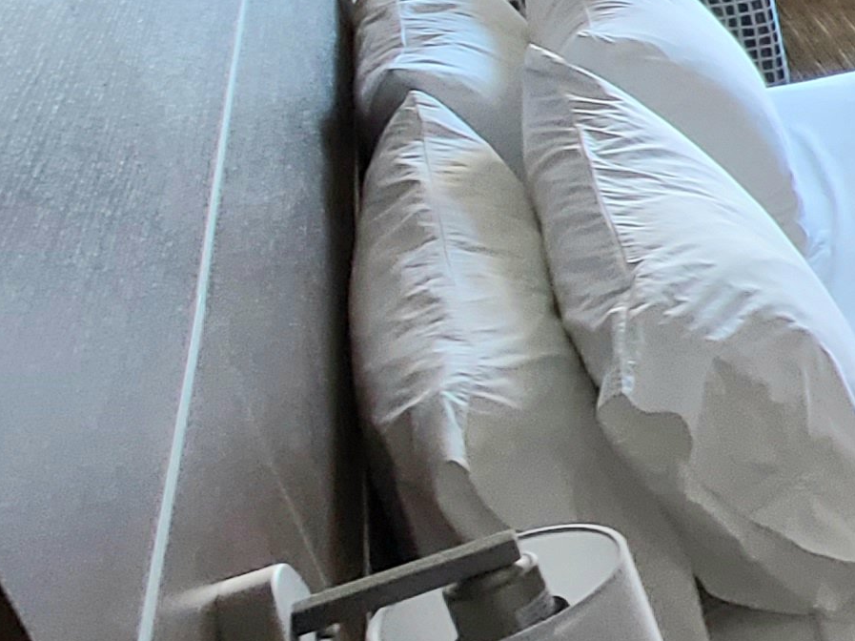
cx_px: 1850
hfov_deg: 17.5
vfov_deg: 24.3
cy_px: 32
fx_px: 1432
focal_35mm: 58
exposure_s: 1/59.2
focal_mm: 2.2
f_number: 2.2
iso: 400
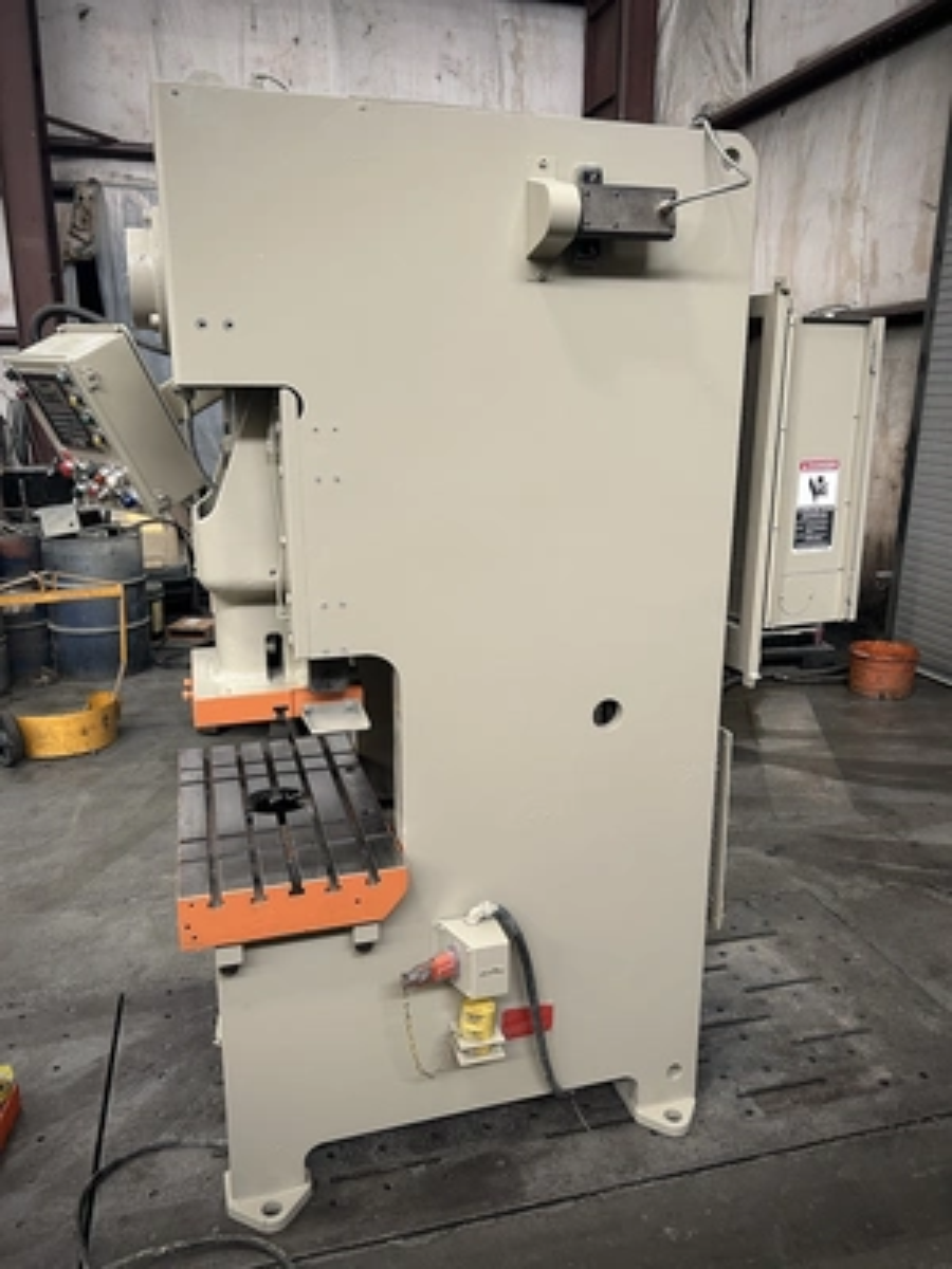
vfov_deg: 67.3
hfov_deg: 53.1
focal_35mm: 26
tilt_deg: -14.9
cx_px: 476
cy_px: 634
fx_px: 953
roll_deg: +0.8
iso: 160
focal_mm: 5.7
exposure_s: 1/60
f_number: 1.5
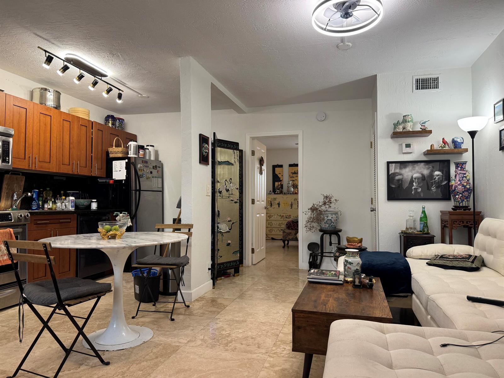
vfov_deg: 56.8
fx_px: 349
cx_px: 252
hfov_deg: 71.6
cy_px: 189
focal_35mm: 24
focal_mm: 6.76
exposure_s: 1/88
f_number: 1.78
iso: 200
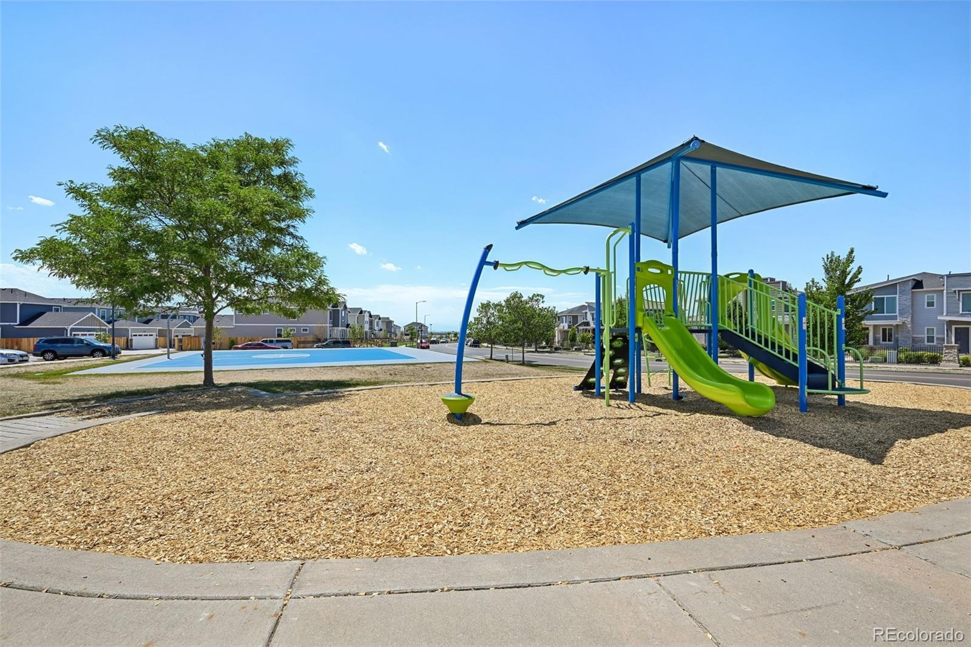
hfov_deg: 96.7
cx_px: 486
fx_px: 431
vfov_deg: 73.7
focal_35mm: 16
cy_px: 324
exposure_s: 1/100
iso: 64
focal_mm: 16
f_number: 10
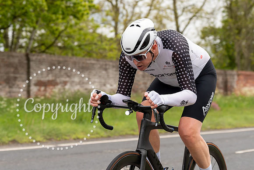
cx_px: 126
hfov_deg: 20.7
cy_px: 63
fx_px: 695
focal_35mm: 98
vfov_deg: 13.9
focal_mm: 70
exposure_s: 1/1000
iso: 200
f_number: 3.5
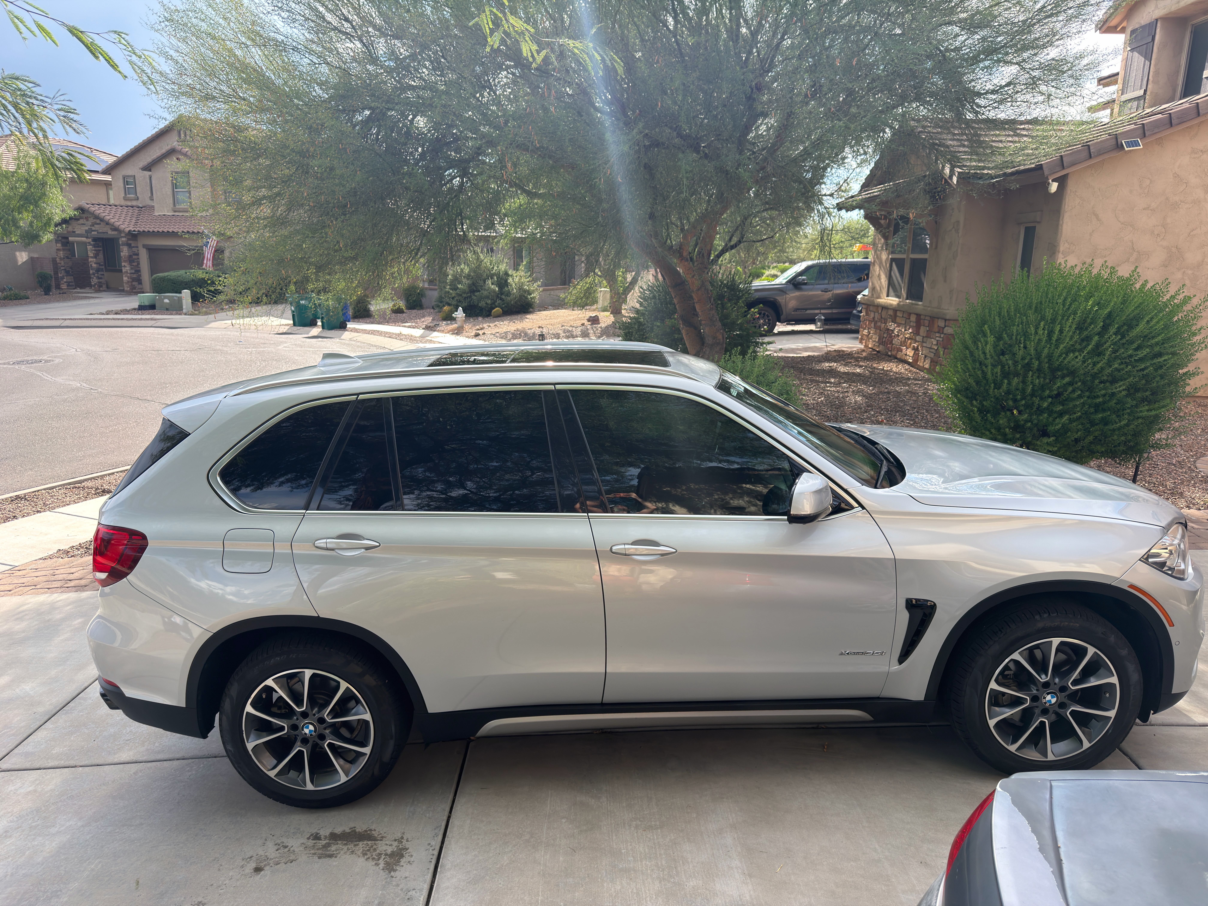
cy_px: 453
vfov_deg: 56.8
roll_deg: -1.4
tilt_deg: -13.4
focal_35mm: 24
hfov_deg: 71.6
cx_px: 604
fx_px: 838
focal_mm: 6.76
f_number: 1.78
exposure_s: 1/1368
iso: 80
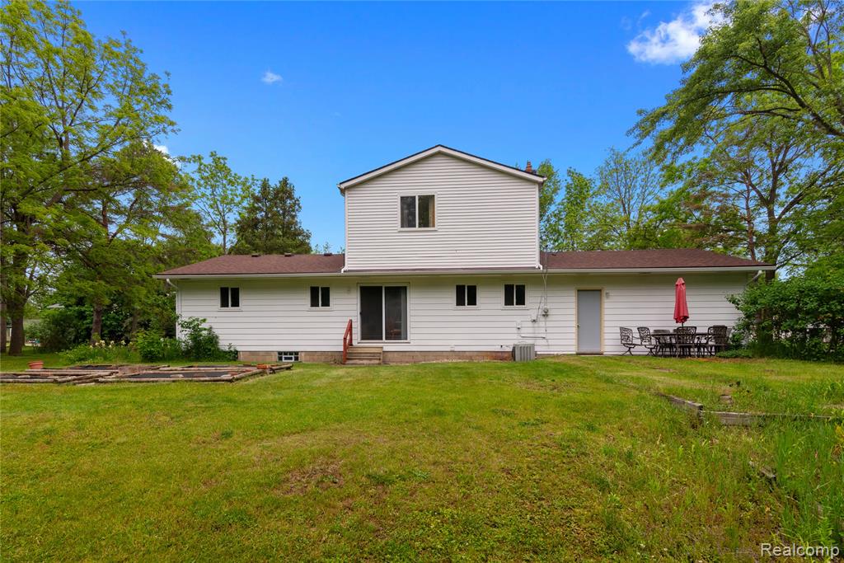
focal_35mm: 17
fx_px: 399
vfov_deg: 70.5
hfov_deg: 93.3
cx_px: 422
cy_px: 282
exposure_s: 1/200
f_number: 9
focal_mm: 17
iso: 400
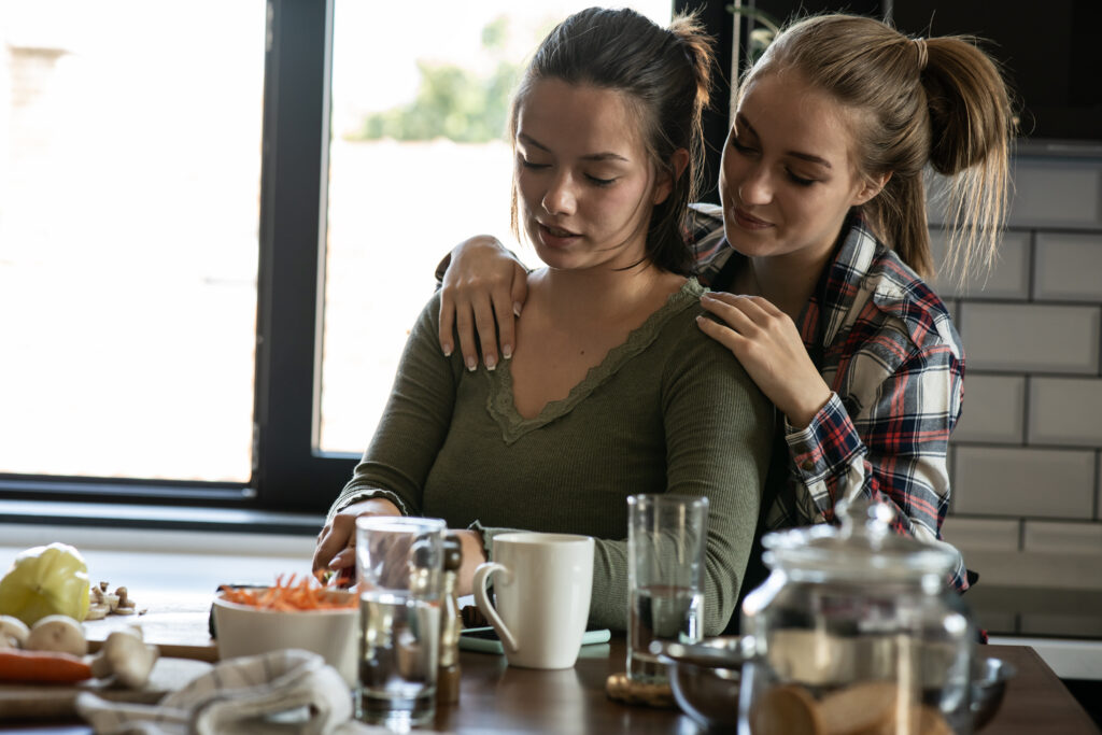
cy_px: 368
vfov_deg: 16.1
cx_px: 551
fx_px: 2602
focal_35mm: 85
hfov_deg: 23.9
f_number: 3.5
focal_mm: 85
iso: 800
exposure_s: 1/200
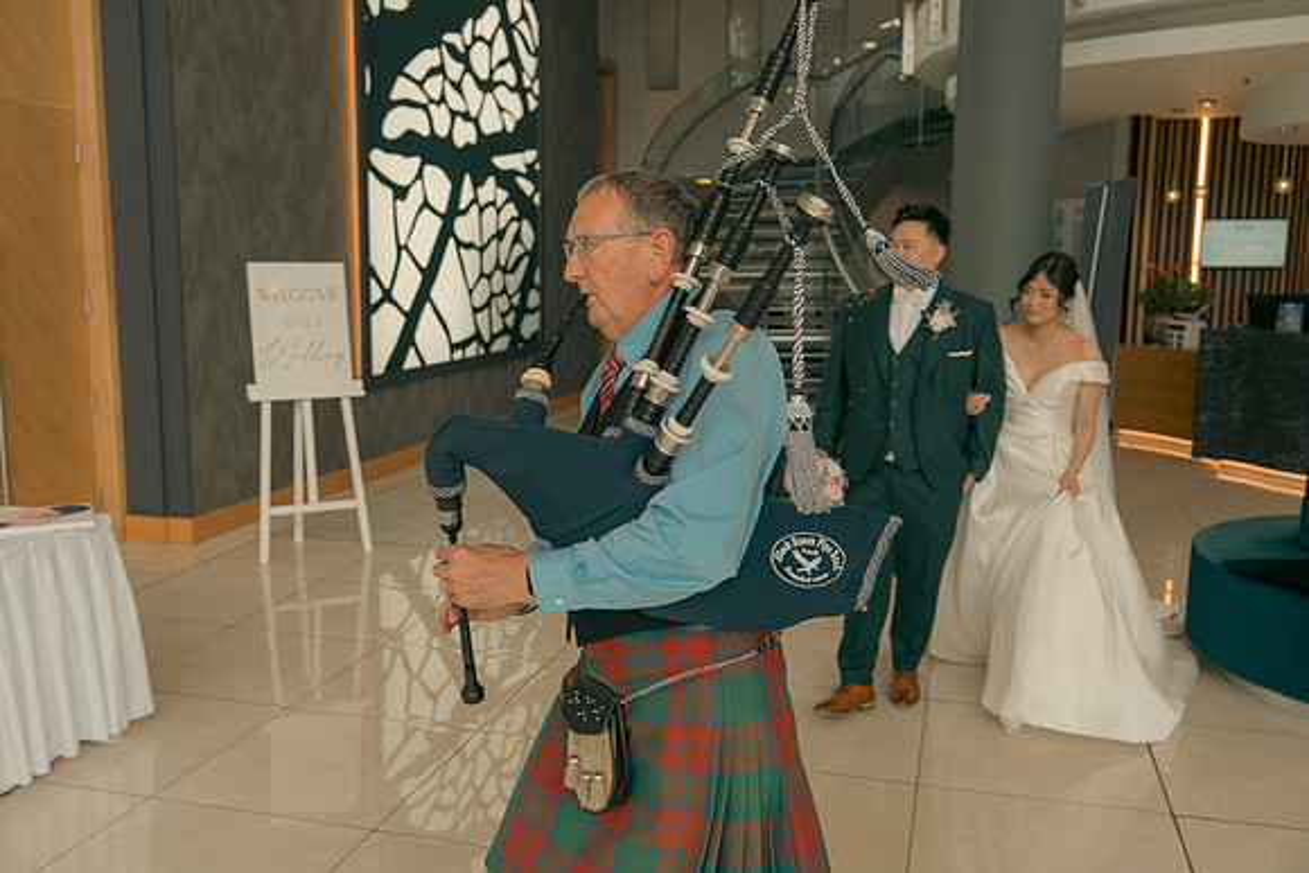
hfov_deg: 57.2
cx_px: 654
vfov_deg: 40.0
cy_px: 436
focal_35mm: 33
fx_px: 1200
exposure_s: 1/160
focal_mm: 33
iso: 320
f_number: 3.5
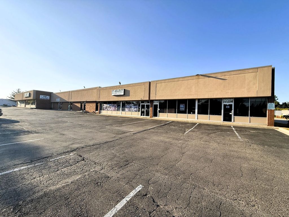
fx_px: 117
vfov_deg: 85.7
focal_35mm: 14
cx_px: 144
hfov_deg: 102.1
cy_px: 108
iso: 50
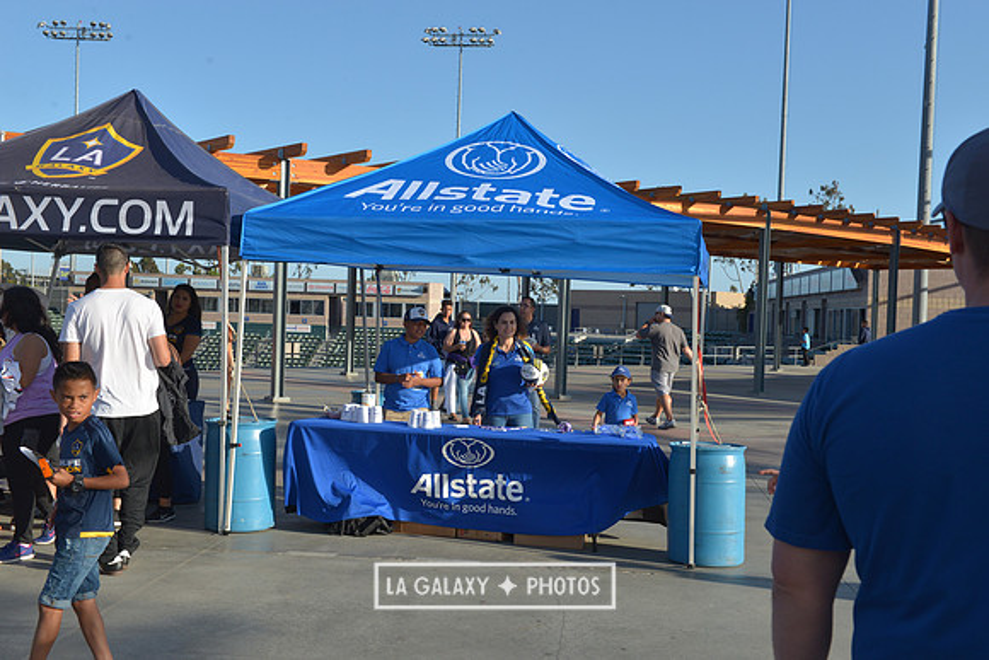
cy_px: 330
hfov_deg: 46.4
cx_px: 494
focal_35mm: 42
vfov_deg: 31.9
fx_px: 1154
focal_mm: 42
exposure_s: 1/500
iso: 400
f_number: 11
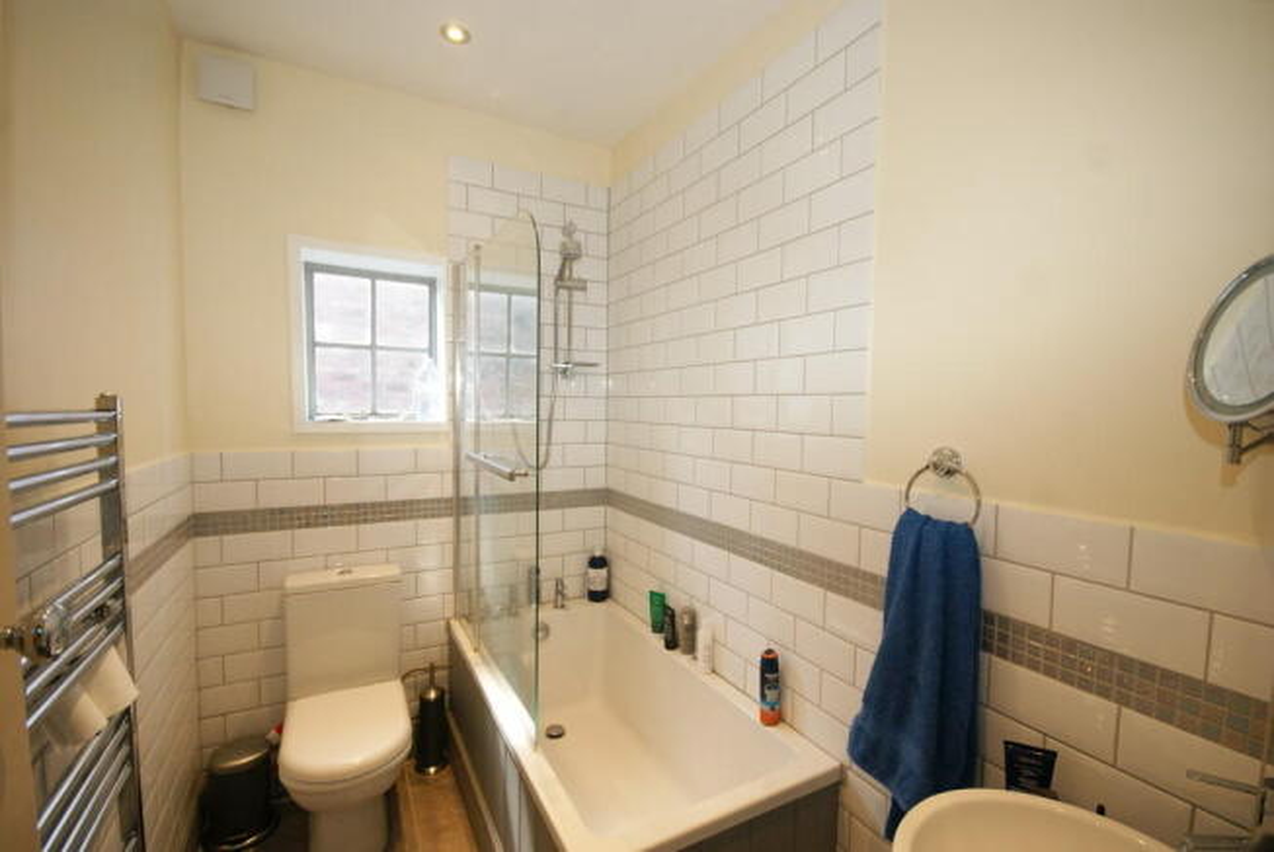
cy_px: 426
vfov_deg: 77.5
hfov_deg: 100.3
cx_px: 637
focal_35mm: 15
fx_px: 531
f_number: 5.6
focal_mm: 10
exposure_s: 1/60
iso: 400
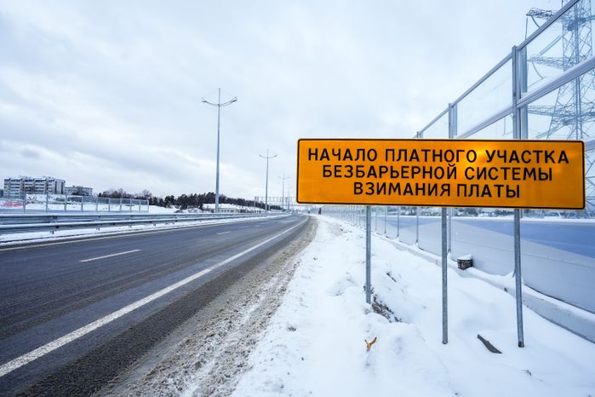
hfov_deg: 84.0
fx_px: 331
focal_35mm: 20
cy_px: 198
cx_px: 298
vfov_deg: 61.9
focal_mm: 20
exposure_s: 1/125
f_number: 5
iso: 1600
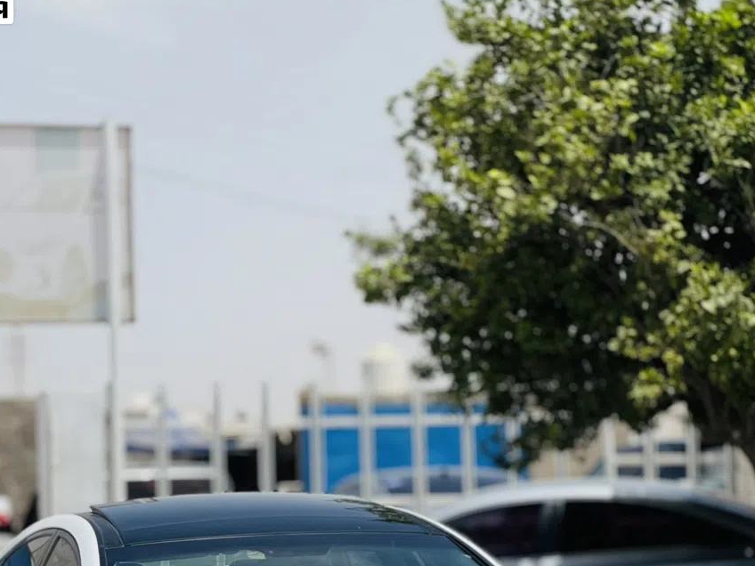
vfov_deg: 11.8
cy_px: 546
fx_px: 2705
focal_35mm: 124
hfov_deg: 15.9
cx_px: 319
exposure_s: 1/1815
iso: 32
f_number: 2.8
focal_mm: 9
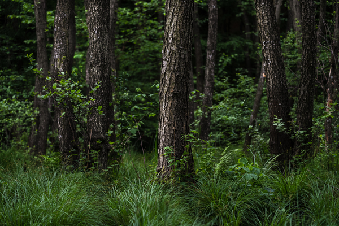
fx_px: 942
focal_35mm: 100
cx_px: 170
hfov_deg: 20.4
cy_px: 113
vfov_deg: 13.7
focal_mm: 100
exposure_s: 1/100
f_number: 4.5
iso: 320
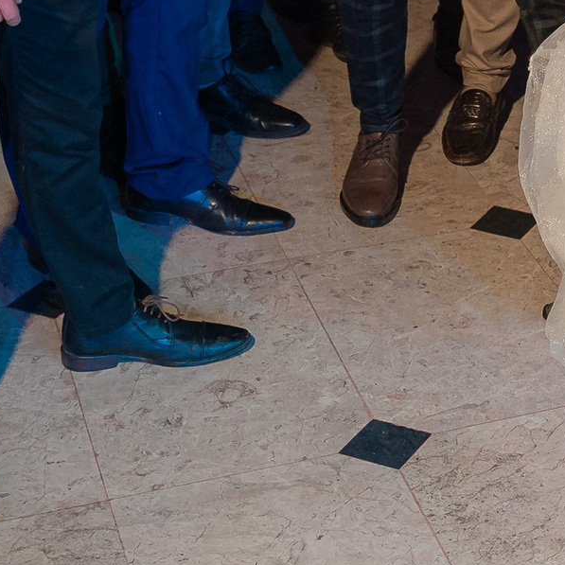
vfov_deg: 16.6
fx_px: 1884
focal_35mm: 102
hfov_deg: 16.4
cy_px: -25
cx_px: 669
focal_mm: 28
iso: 1600
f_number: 4.5
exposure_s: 1/160
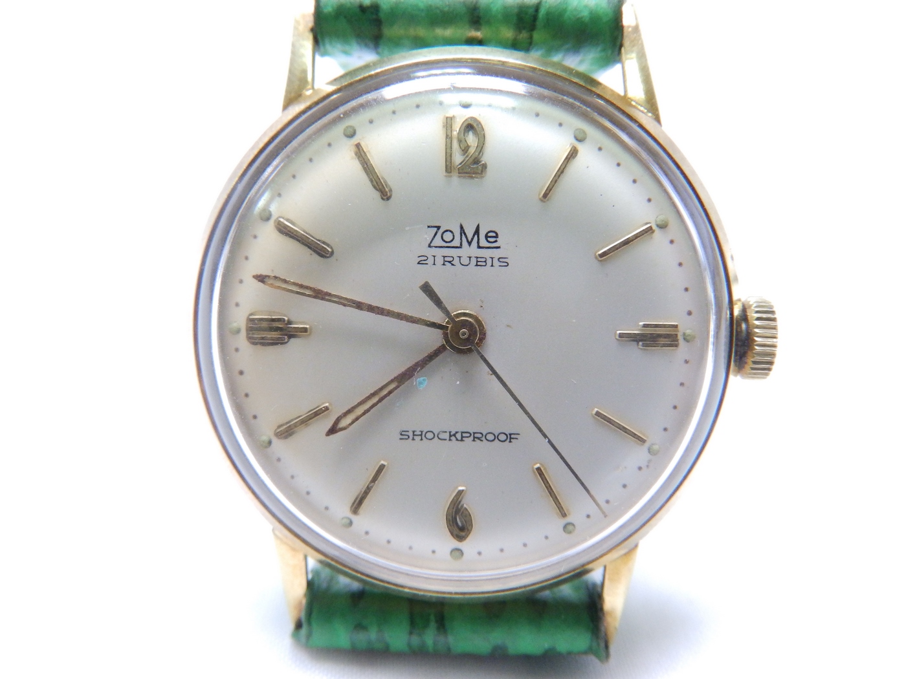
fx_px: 838
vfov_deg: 44.2
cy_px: 340
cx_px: 453
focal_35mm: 32
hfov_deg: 56.8
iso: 640
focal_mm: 5.7
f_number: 3.7
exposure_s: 1/30
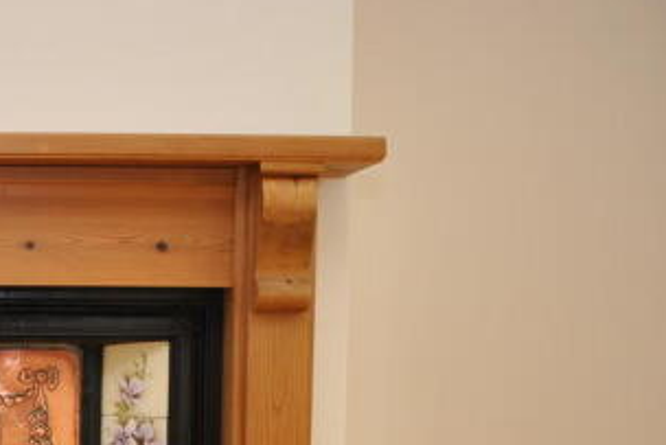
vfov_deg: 22.5
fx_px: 1073
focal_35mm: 58
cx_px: -8
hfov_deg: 31.7
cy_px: 450
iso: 200
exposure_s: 1/60
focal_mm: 18
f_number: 4
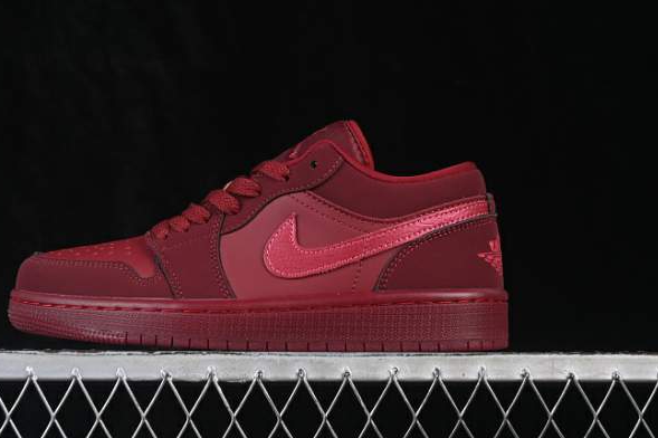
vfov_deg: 14.7
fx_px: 1699
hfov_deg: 21.9
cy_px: 182
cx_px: 268
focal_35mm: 93
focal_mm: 50
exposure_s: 1/60
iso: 160
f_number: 7.1
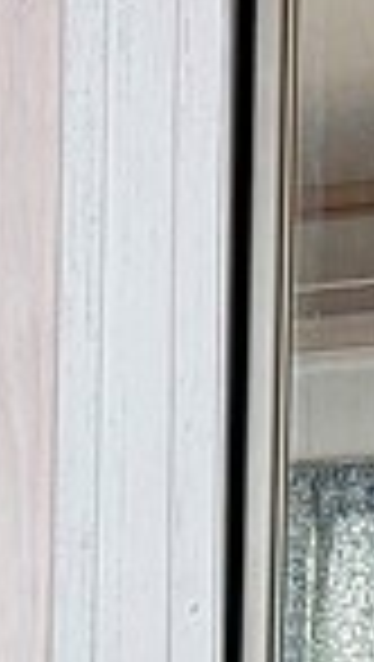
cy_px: 1099
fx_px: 3200
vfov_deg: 11.2
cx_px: -1730
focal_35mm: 182
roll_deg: -0.1
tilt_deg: -2.1
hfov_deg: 4.9
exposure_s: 1/234
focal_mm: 6.76
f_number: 1.78
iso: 200
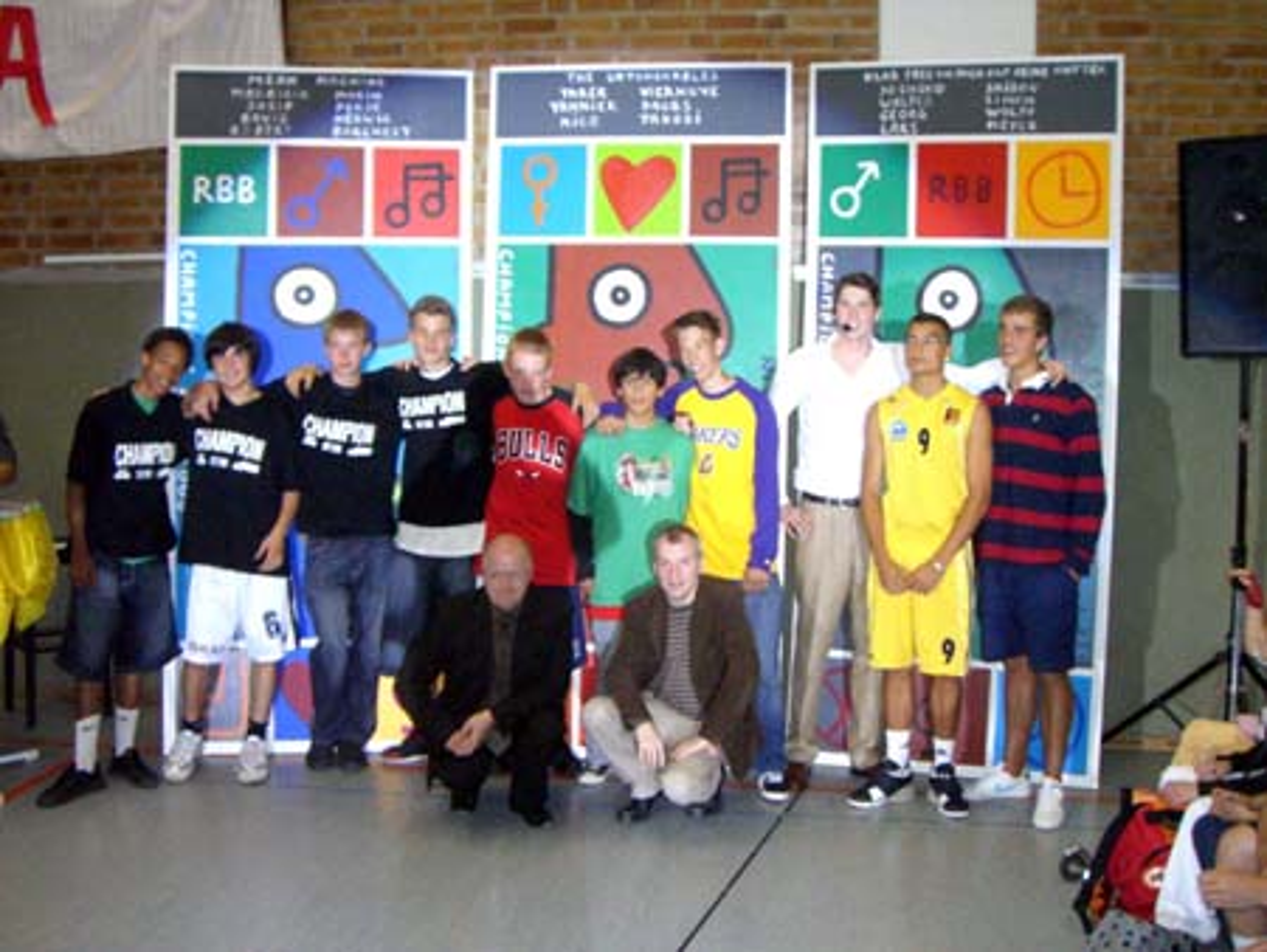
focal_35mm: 38
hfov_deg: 49.0
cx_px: 634
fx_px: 1392
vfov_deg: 37.8
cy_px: 476
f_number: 2.7
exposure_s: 1/60
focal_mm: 6.2
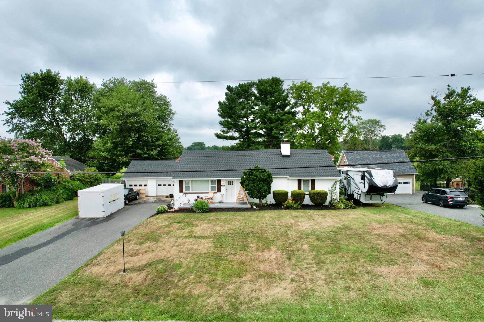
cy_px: 161
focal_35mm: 22
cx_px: 242
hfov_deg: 78.6
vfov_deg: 57.2
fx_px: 296
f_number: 2.8
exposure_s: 1/800
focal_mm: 8.38
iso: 110
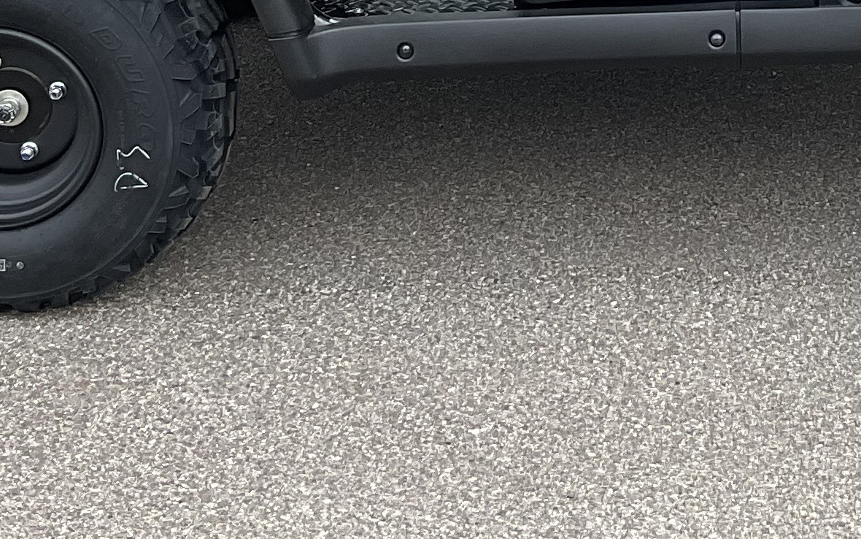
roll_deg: -0.5
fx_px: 2464
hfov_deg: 19.4
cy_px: -381
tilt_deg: -9.5
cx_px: 780
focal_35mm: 105
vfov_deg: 11.7
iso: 16
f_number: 1.8
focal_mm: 3
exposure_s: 1/691
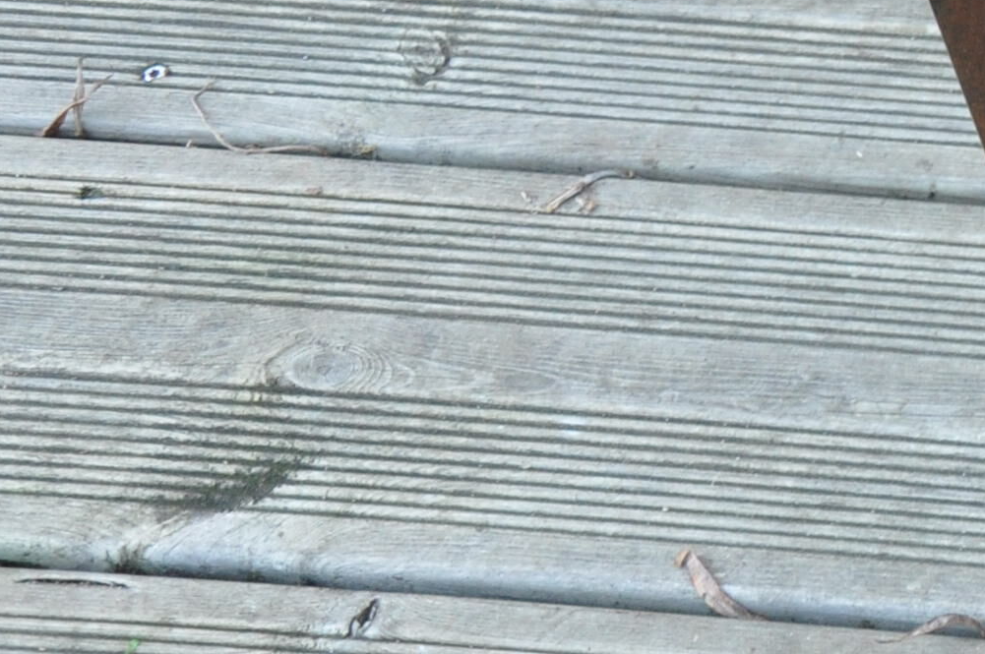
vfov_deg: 7.3
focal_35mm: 180
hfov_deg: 10.3
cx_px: 2106
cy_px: -660
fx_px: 4919
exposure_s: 1/45
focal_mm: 28
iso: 500
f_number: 6.7
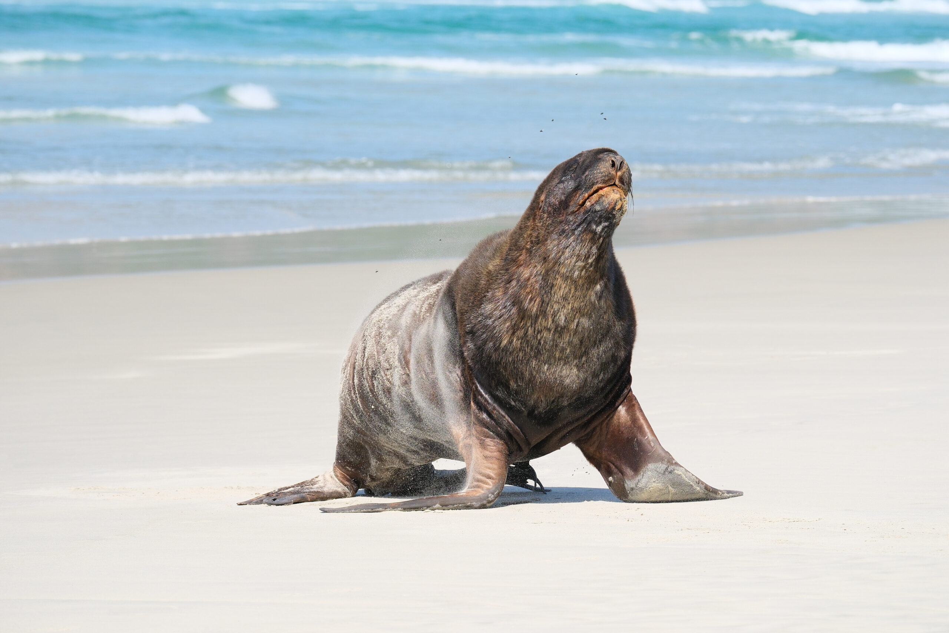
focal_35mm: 230
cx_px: 474
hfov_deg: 8.9
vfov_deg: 6.0
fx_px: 6063
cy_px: 316
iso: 640
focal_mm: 153.3
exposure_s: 1/1900
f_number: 5.6
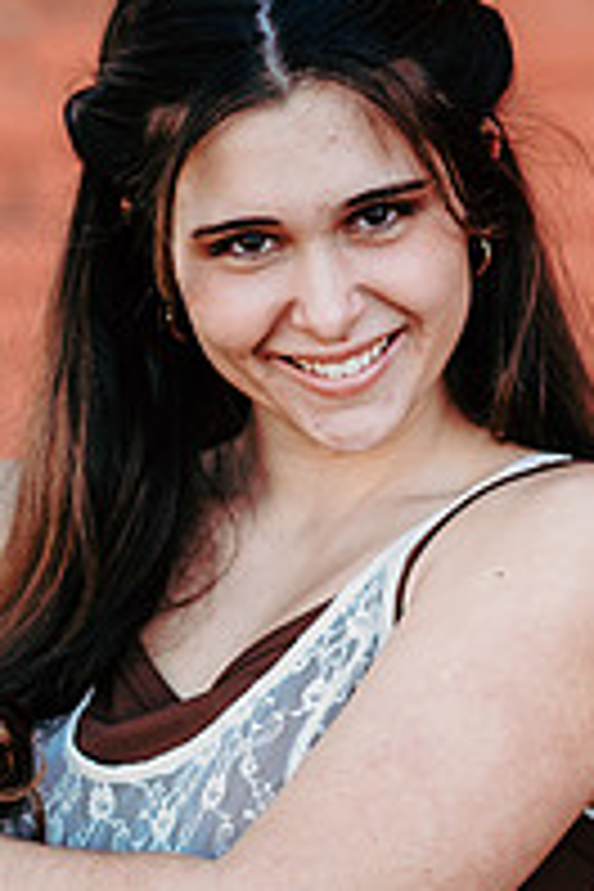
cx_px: 243
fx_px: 4776
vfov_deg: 10.7
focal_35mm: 193
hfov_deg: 7.1
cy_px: 554
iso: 100
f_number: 2.2
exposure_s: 1/400
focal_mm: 85
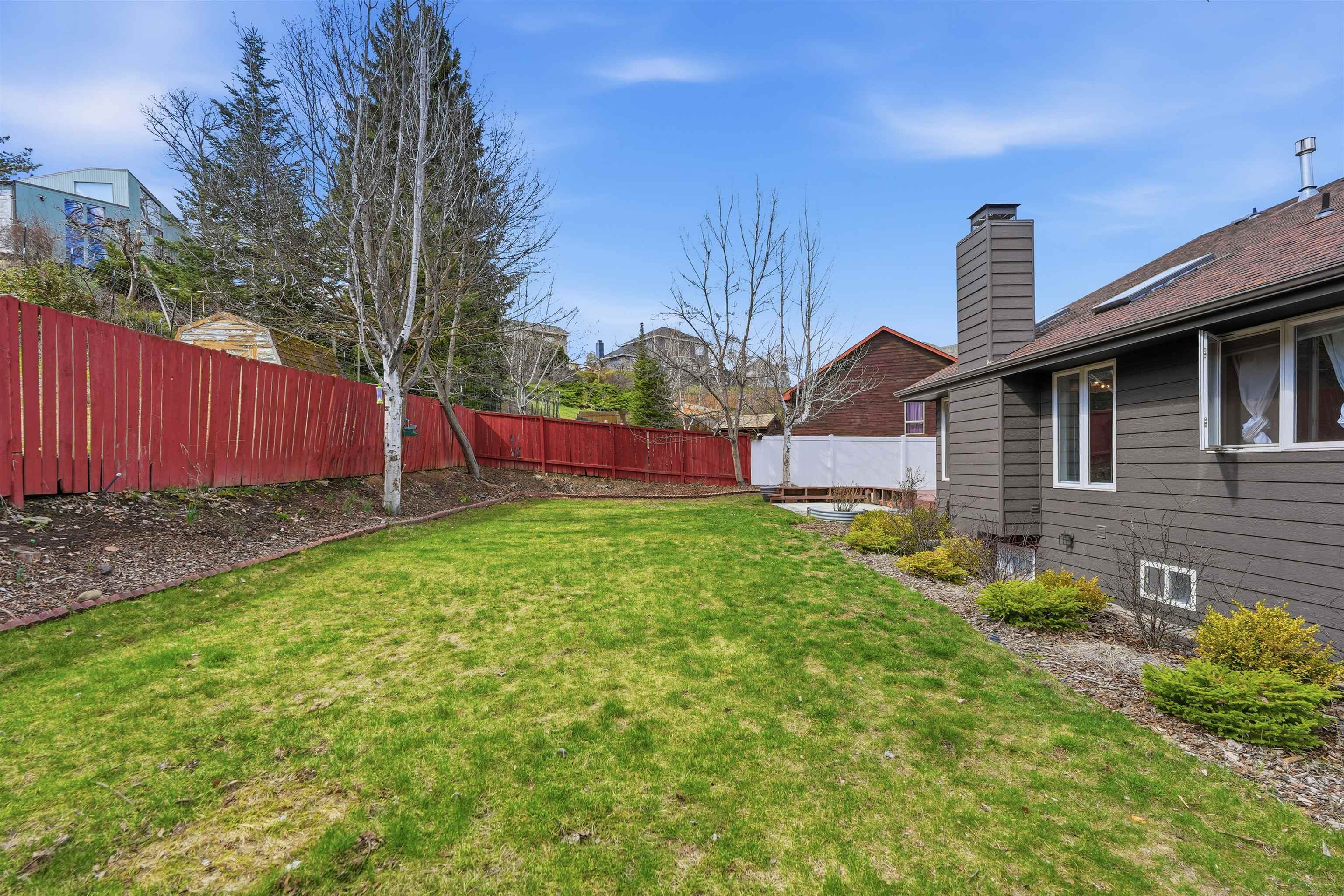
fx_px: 597
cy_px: 448
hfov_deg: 96.7
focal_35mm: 16
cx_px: 672
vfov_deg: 73.7
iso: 100
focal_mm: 16
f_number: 8
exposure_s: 1/1000
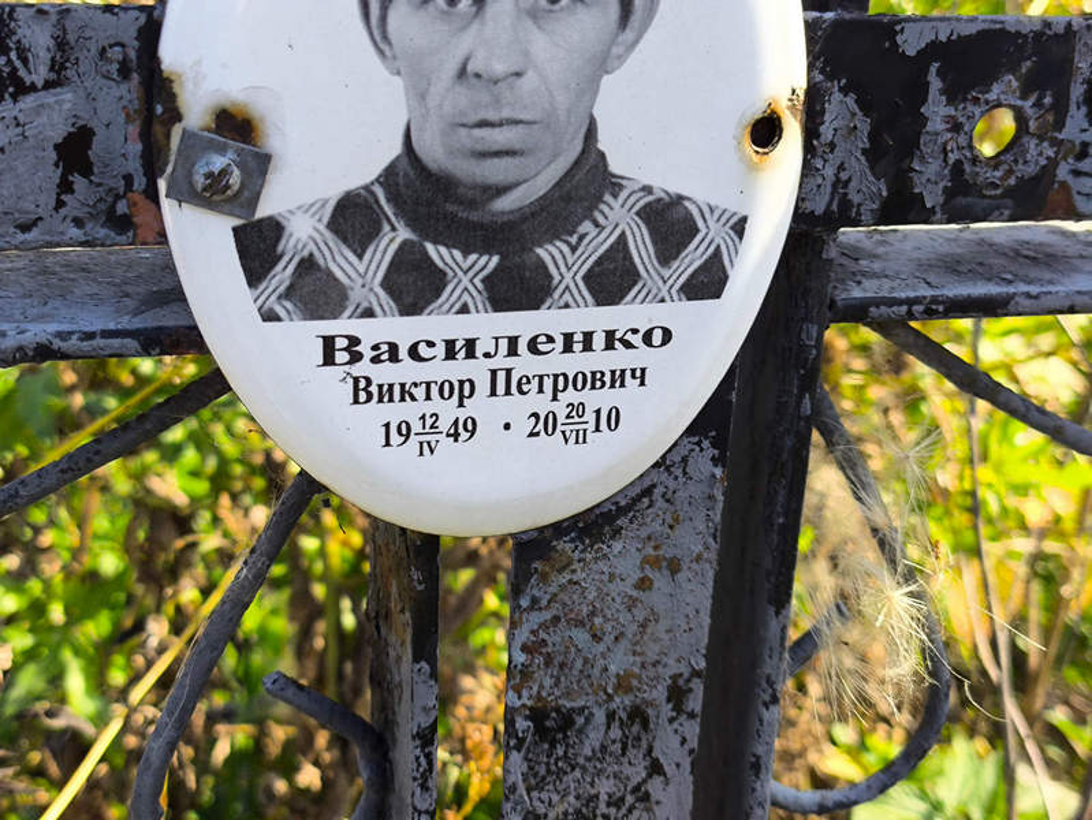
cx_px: 546
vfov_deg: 29.1
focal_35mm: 50
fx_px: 1578
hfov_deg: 38.2
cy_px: 410
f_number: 1.7
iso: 50
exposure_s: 1/356
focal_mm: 4.71
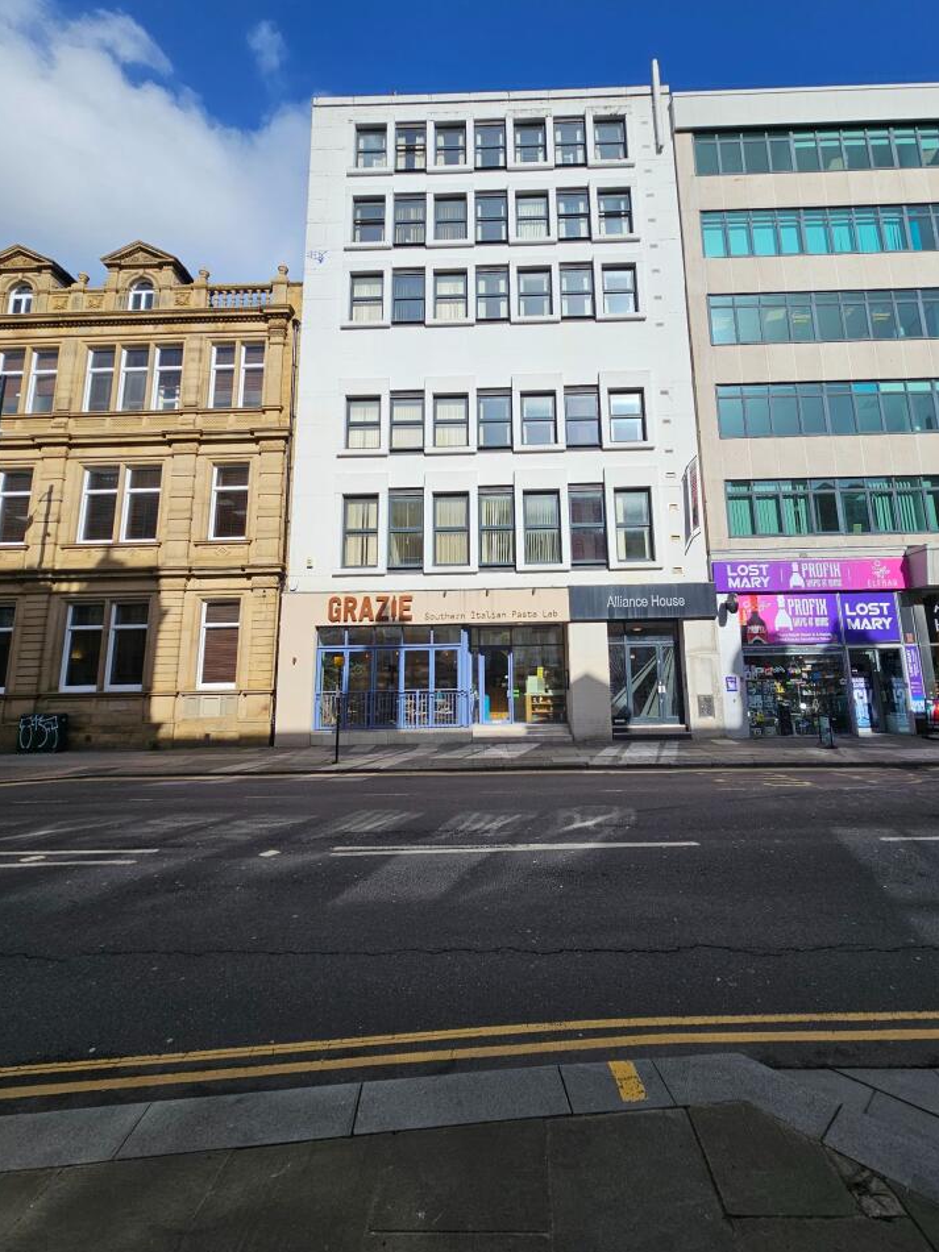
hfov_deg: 85.5
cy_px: 587
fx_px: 506
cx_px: 500
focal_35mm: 14
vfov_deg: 101.9
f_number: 2.2
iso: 50
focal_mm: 2.2
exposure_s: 1/2797
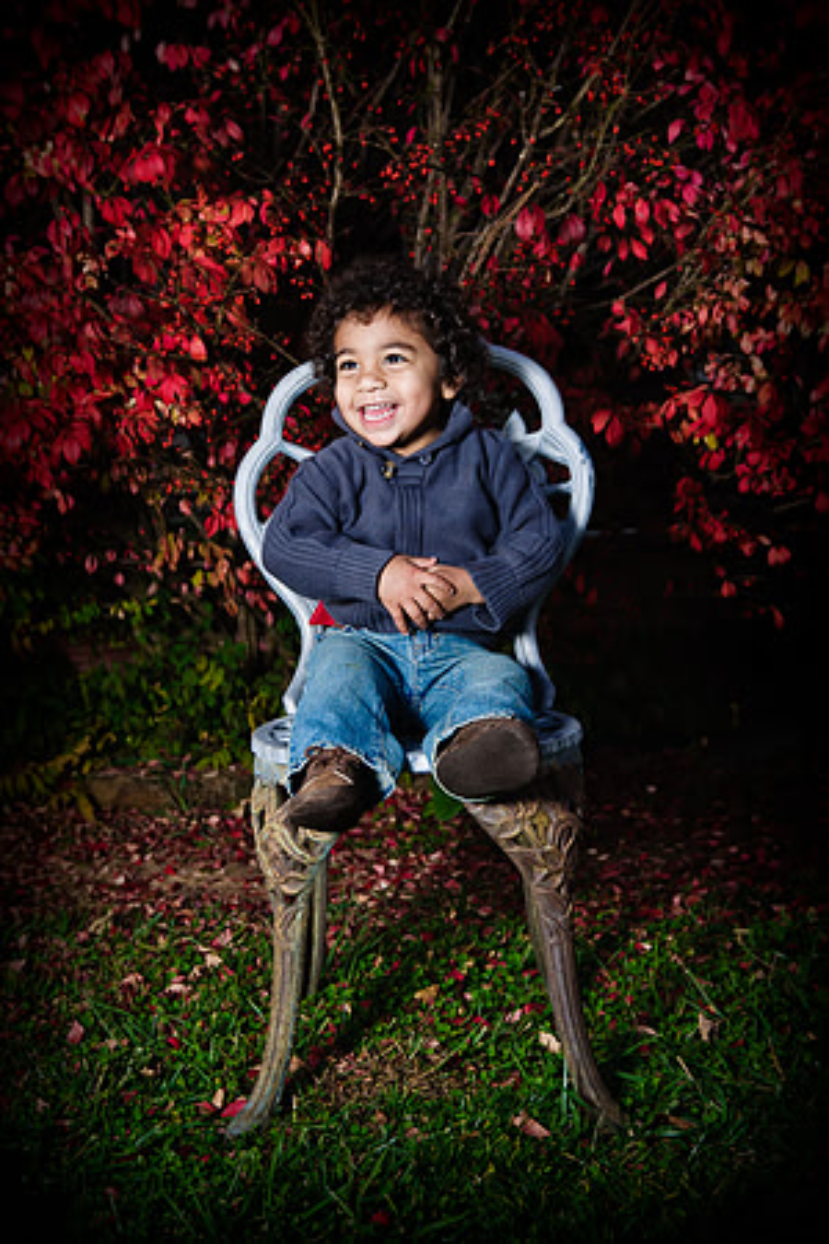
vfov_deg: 53.1
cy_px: 622
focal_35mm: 36
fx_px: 1243
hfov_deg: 36.9
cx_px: 414
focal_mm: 24
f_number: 2.8
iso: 200
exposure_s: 1/60
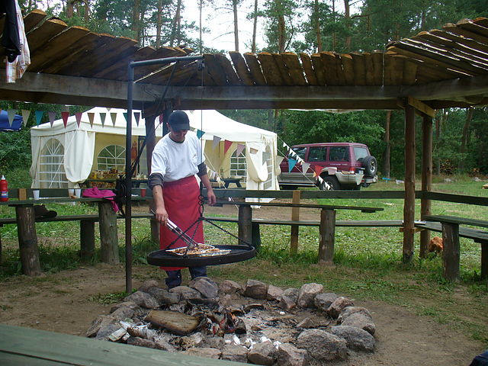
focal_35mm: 37
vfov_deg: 38.7
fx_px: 522
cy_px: 183
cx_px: 244
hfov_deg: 50.1
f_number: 2.8
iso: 80
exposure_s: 1/250
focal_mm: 6.1
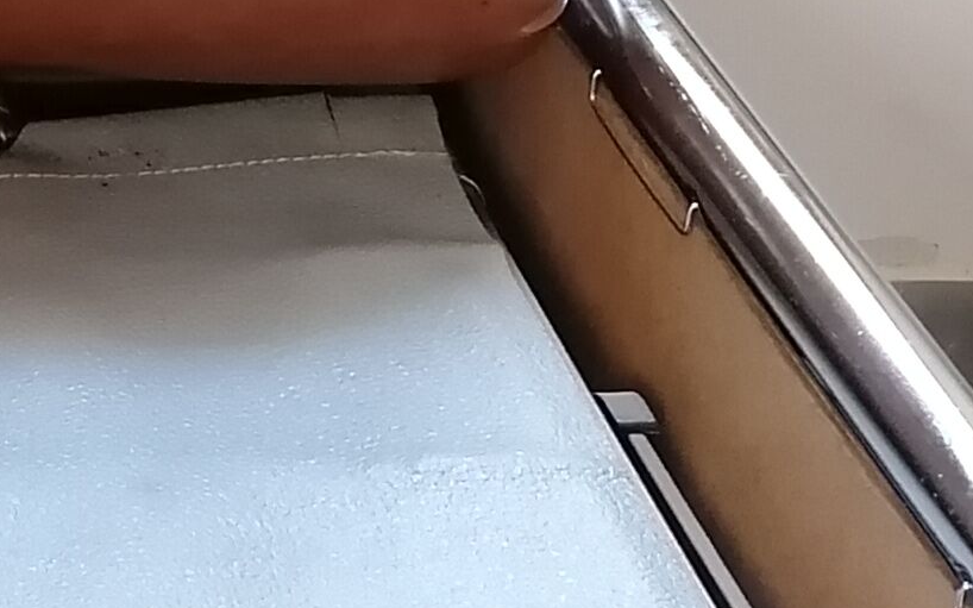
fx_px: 3712
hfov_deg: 13.5
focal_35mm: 140
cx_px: -732
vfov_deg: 9.4
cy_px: 295
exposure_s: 1/25
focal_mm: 4.75
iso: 500
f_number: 1.8
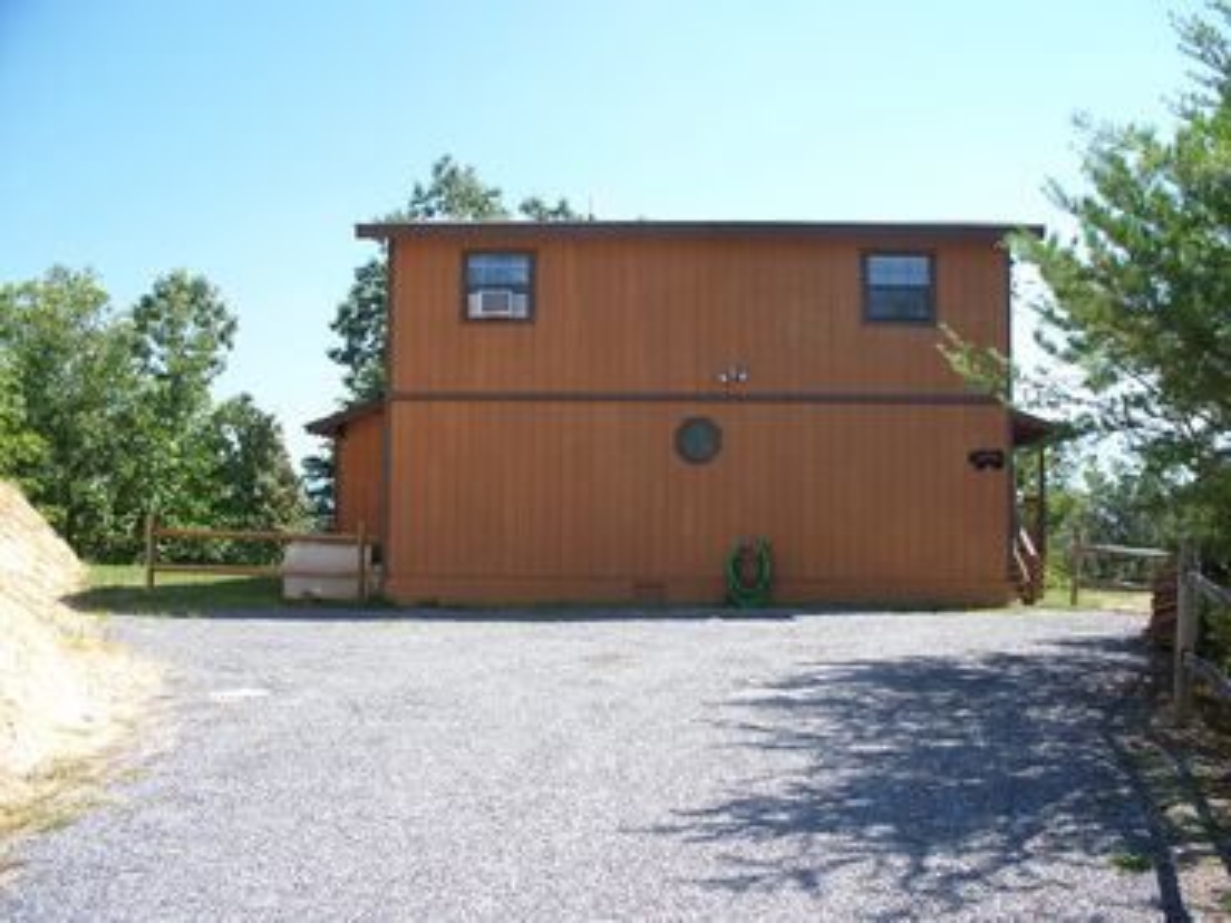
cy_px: 462
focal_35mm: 36
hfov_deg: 51.4
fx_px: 1280
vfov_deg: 39.7
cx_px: 616
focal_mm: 7.54
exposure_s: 1/400
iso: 64
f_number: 2.8
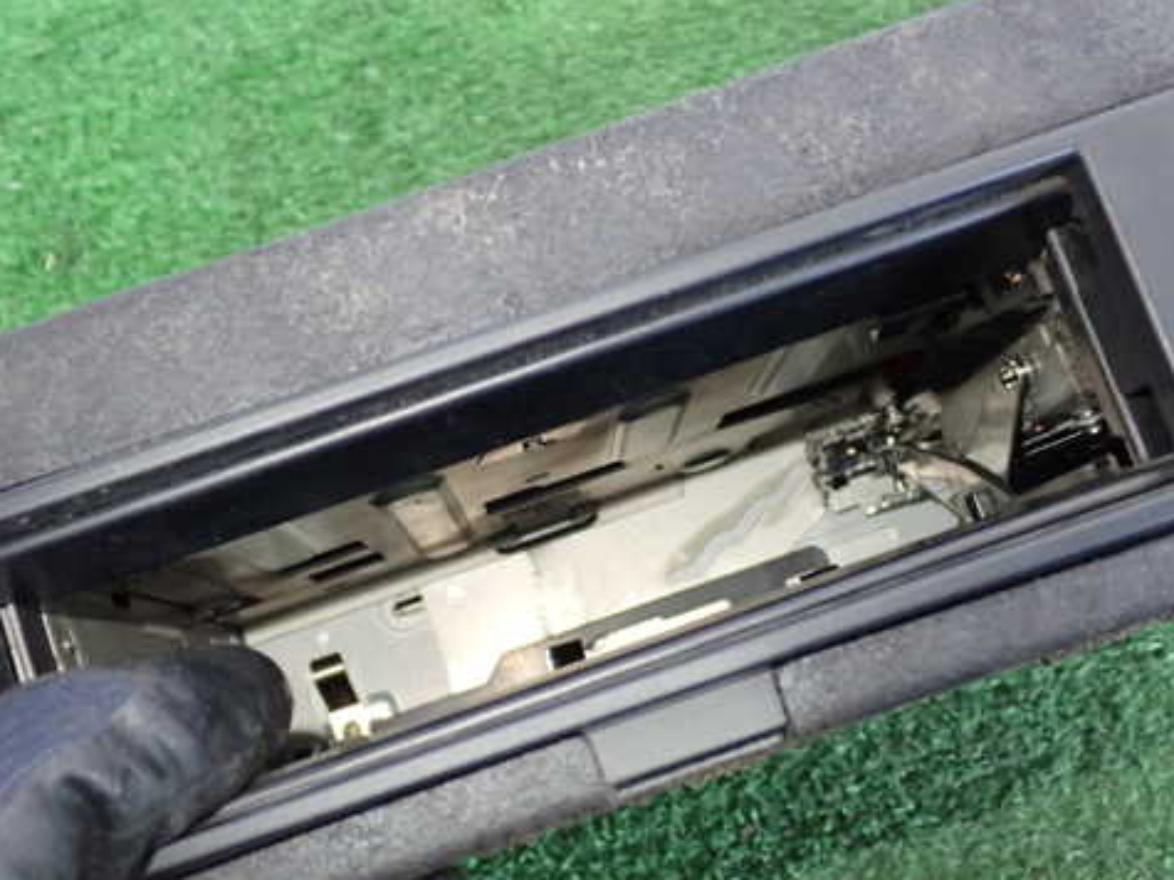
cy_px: 475
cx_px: 536
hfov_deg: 39.6
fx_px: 1628
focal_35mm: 48
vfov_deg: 30.2
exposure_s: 1/30
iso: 800
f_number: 2.7
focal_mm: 6.83
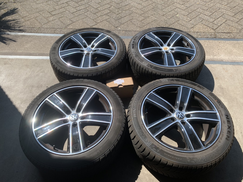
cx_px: 122
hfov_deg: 67.3
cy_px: 91
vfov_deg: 53.1
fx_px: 183
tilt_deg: -50.5
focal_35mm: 26
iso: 25
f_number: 1.8
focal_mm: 4.25
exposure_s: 1/1250
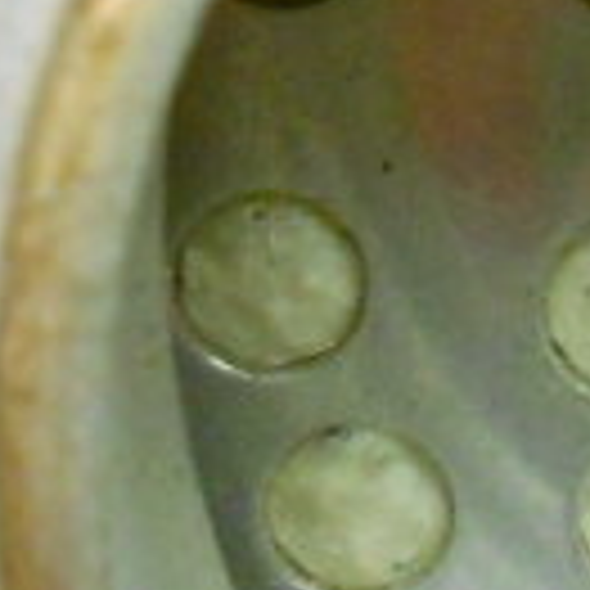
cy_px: -207
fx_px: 3857
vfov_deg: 8.6
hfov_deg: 8.5
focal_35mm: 200
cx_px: 995
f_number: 3.4
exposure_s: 1/25
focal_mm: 5.1
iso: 400
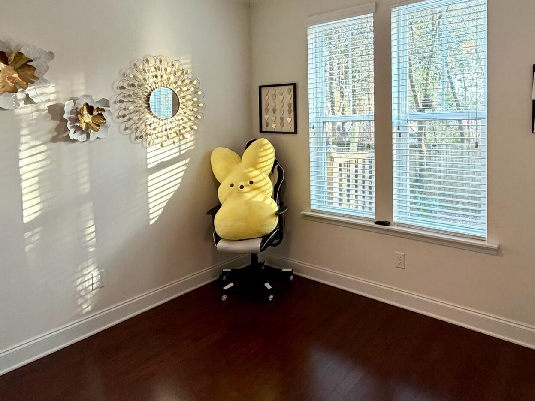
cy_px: 138
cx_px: 317
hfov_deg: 73.3
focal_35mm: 23
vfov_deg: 57.7
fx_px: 355
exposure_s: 1/60
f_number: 2.2
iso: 320
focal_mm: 2.22
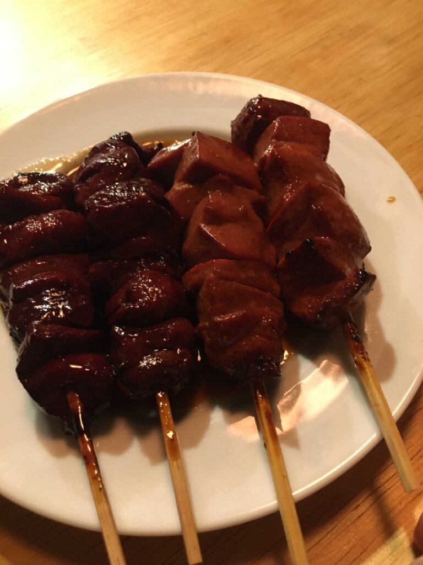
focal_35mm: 29
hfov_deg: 48.2
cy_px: 282
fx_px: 472
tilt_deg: -58.3
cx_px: 212
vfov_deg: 61.7
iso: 250
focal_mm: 4.15
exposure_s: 1/15
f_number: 2.2
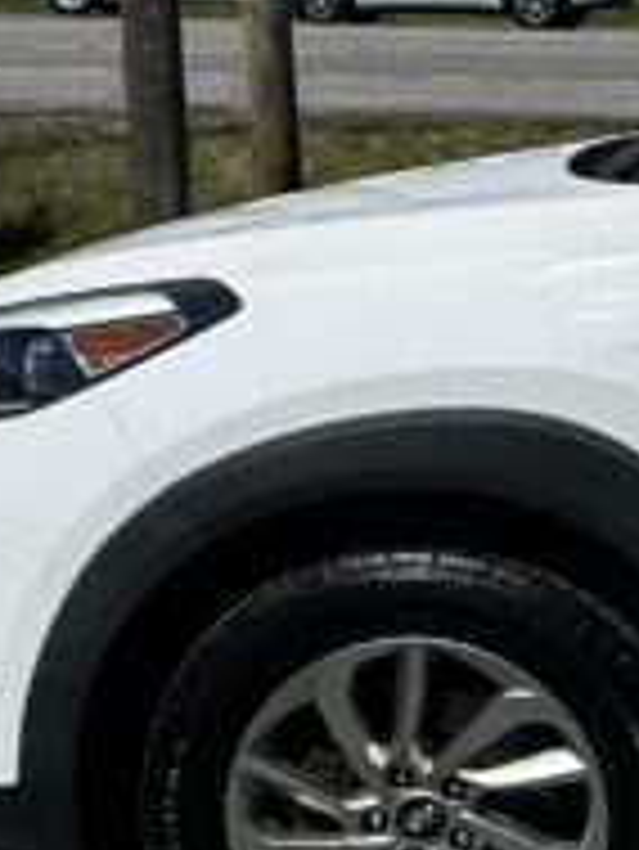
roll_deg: +0.0
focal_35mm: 141
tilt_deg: -4.6
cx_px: 1368
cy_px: 301
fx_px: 3467
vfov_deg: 14.0
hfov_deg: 9.7
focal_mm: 5.7
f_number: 1.5
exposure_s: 1/8000
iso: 50
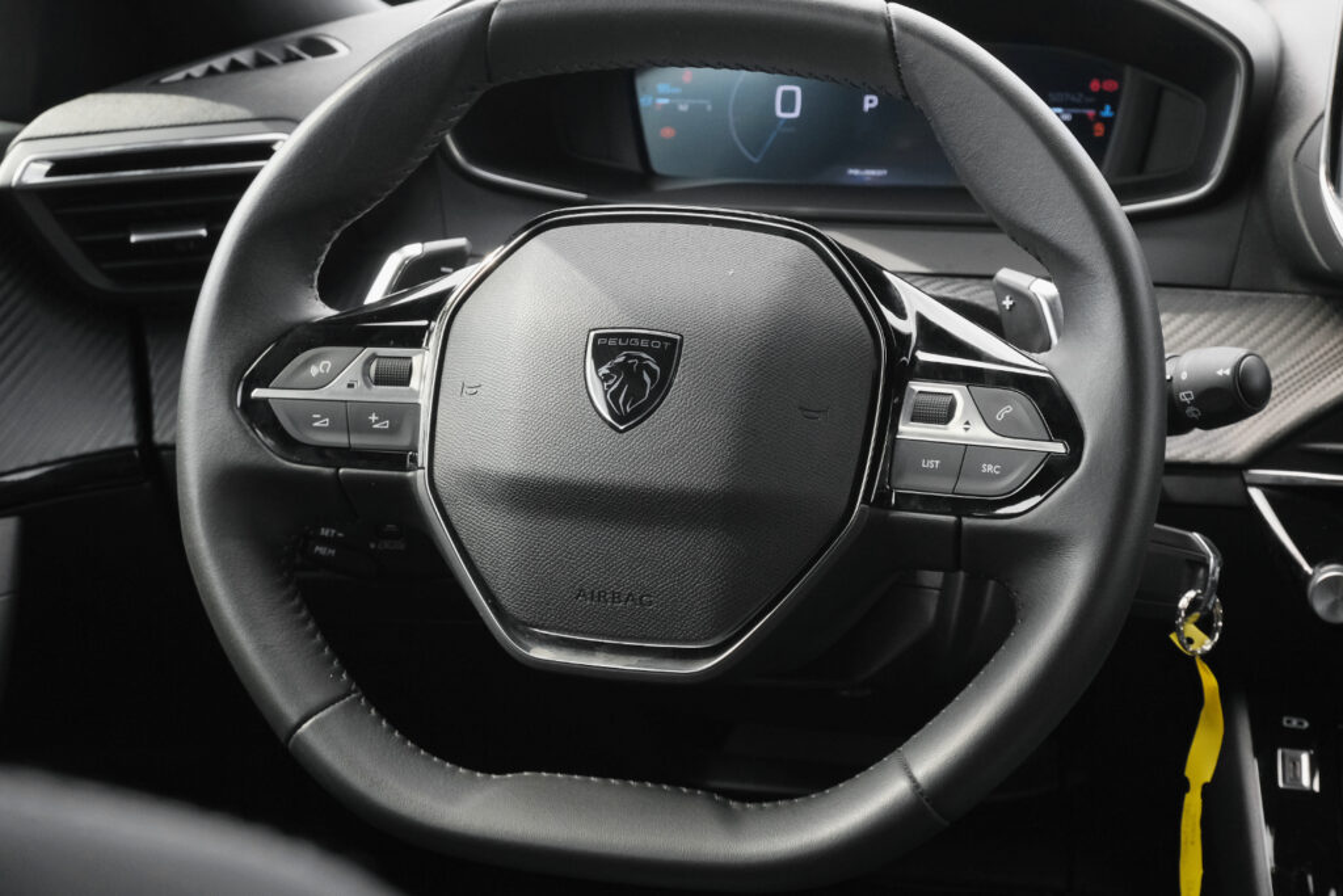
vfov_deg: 20.3
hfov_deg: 30.1
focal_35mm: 67
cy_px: 448
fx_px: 2500
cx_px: 672
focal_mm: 44.5
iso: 2000
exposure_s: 1/160
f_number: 9
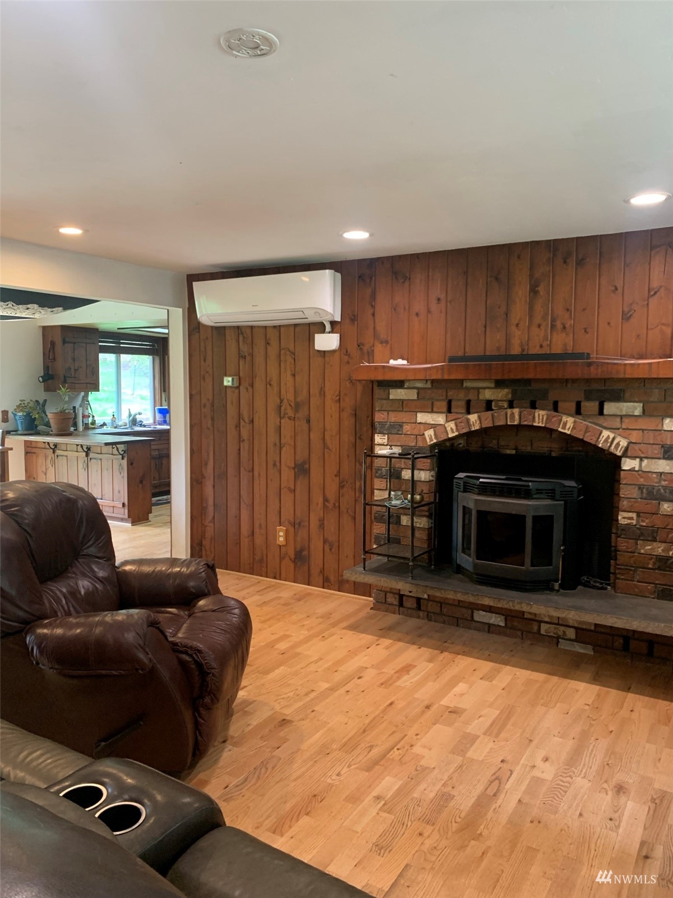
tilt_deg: -4.9
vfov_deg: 67.3
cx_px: 336
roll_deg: -0.4
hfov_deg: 53.1
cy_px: 449
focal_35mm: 26
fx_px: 674
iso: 320
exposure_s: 1/60
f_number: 1.8
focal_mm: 4.25
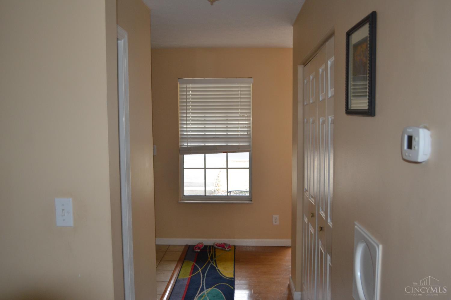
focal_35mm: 33
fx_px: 413
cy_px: 150
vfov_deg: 40.0
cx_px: 226
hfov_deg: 57.2
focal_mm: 22
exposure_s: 1/60
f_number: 3.8
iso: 640
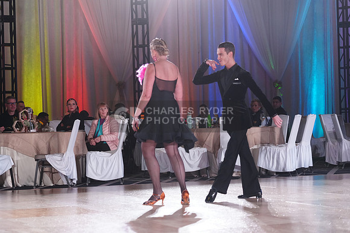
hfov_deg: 21.0
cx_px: 175
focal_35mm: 97
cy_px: 116
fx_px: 943
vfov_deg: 14.1
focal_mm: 97
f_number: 4
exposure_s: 1/400
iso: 2500
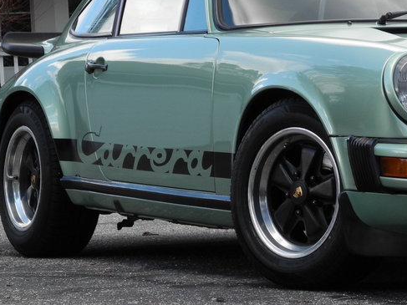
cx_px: 402
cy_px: 117
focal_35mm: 221
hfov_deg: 8.9
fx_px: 2598
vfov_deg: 6.7
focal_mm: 22.5
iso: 100
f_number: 4.5
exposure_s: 1/172
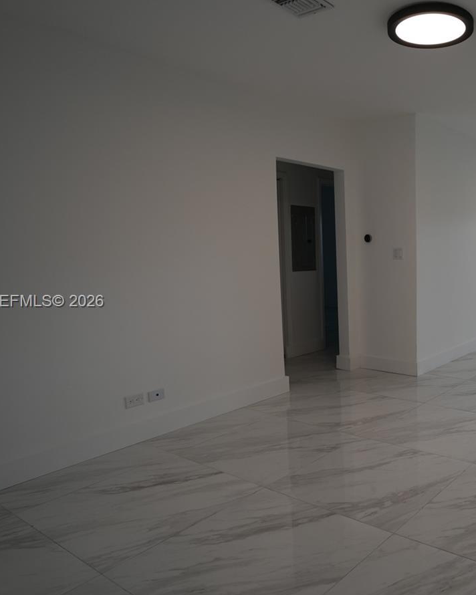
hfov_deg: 47.6
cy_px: 302
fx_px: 475
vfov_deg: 64.1
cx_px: 431
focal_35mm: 27
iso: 400
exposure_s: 1/160
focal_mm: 16
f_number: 4
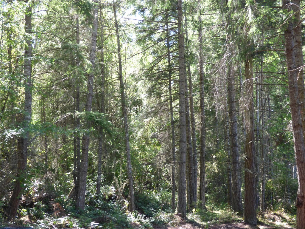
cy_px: 114
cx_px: 152
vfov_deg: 27.5
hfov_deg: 36.2
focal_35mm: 53
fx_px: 467
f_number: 3.9
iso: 200
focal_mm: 9.1
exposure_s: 1/60
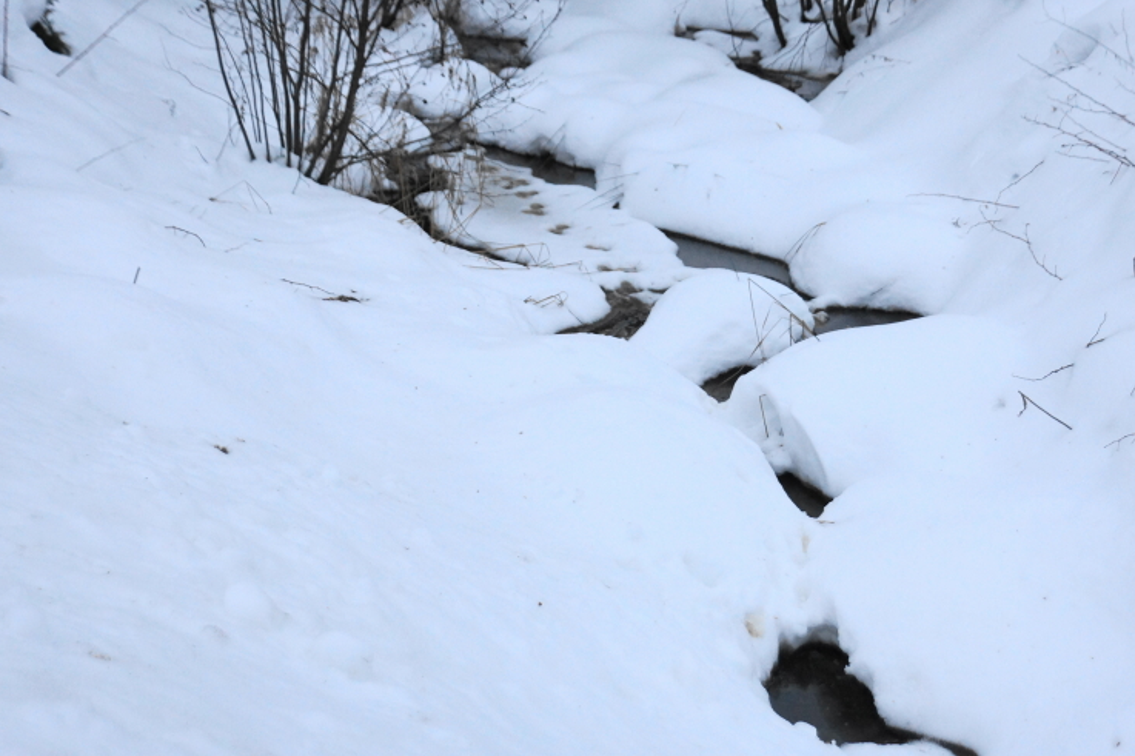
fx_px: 1797
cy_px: 302
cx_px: 673
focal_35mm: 57
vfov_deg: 23.7
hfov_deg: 35.0
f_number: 4
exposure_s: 1/60
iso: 500
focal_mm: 28
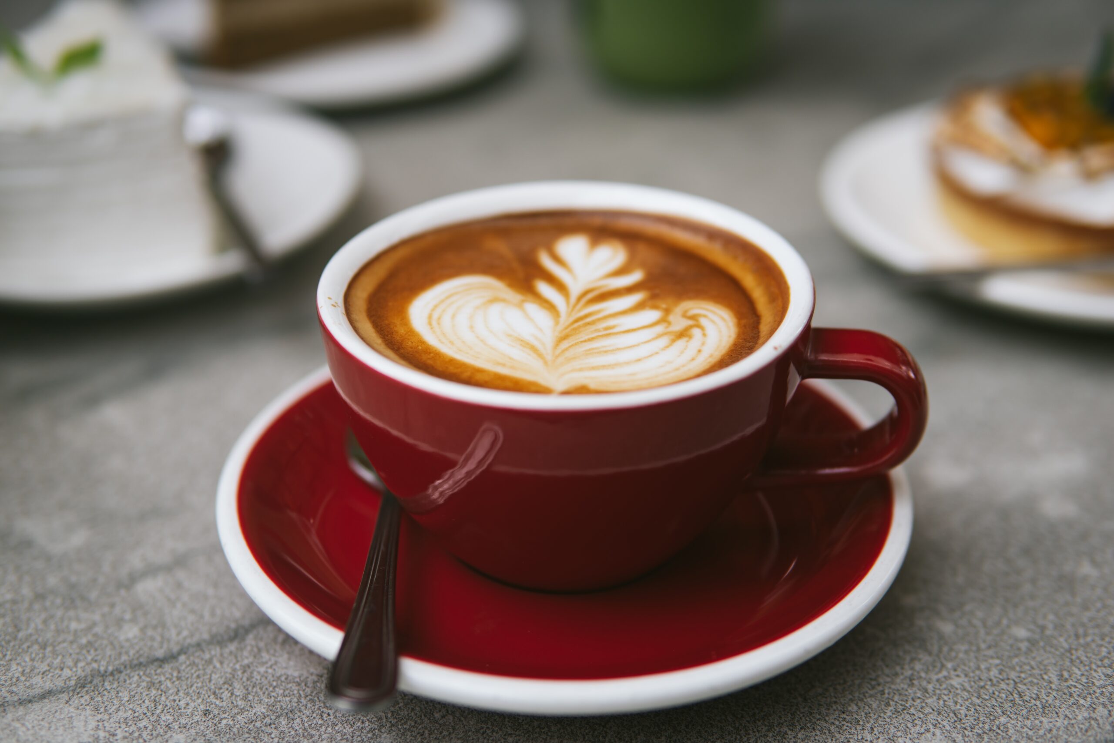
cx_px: 557
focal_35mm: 45
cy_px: 372
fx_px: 1392
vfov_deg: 29.9
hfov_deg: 43.6
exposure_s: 1/640
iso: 100
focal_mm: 30
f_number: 2
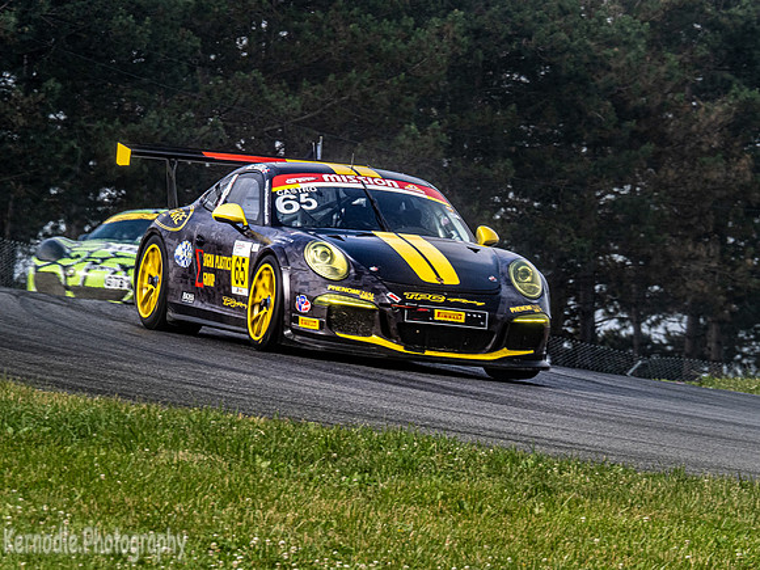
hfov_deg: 4.4
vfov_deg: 3.3
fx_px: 9915
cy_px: 306
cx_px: 369
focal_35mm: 452
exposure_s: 1/320
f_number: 10
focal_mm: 210
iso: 400
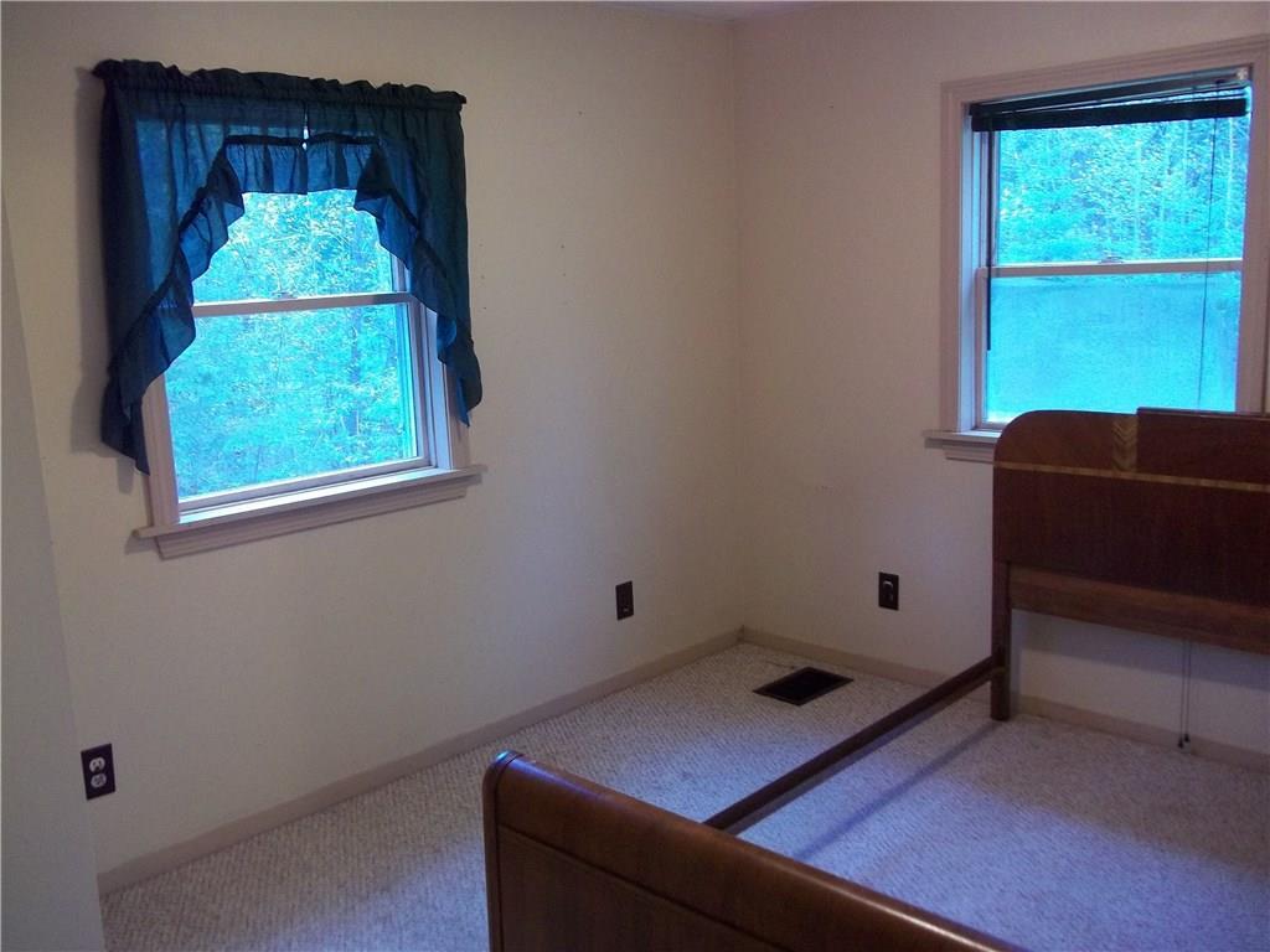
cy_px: 476
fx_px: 1174
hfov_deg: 56.8
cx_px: 635
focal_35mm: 32
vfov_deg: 44.2
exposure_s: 1/8
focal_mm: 5.7
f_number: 2.9
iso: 180
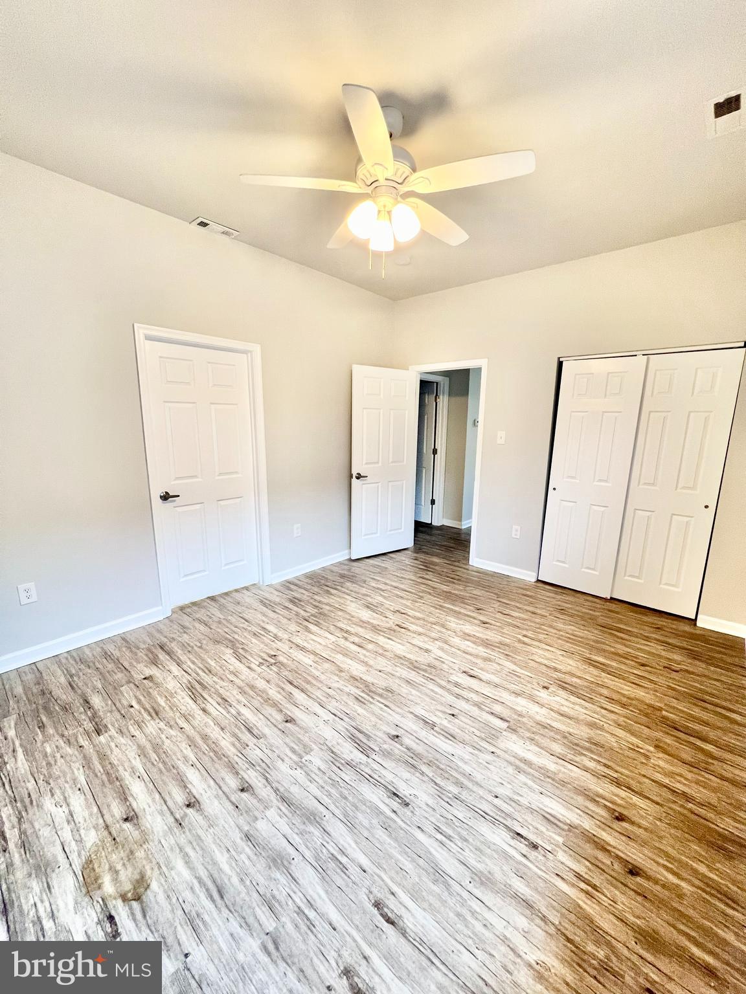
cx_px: 373
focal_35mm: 13
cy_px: 497
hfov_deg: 89.9
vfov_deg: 106.2
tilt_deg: -10.4
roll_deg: +0.2
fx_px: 374
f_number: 1.8
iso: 200
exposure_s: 1/60
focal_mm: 1.57
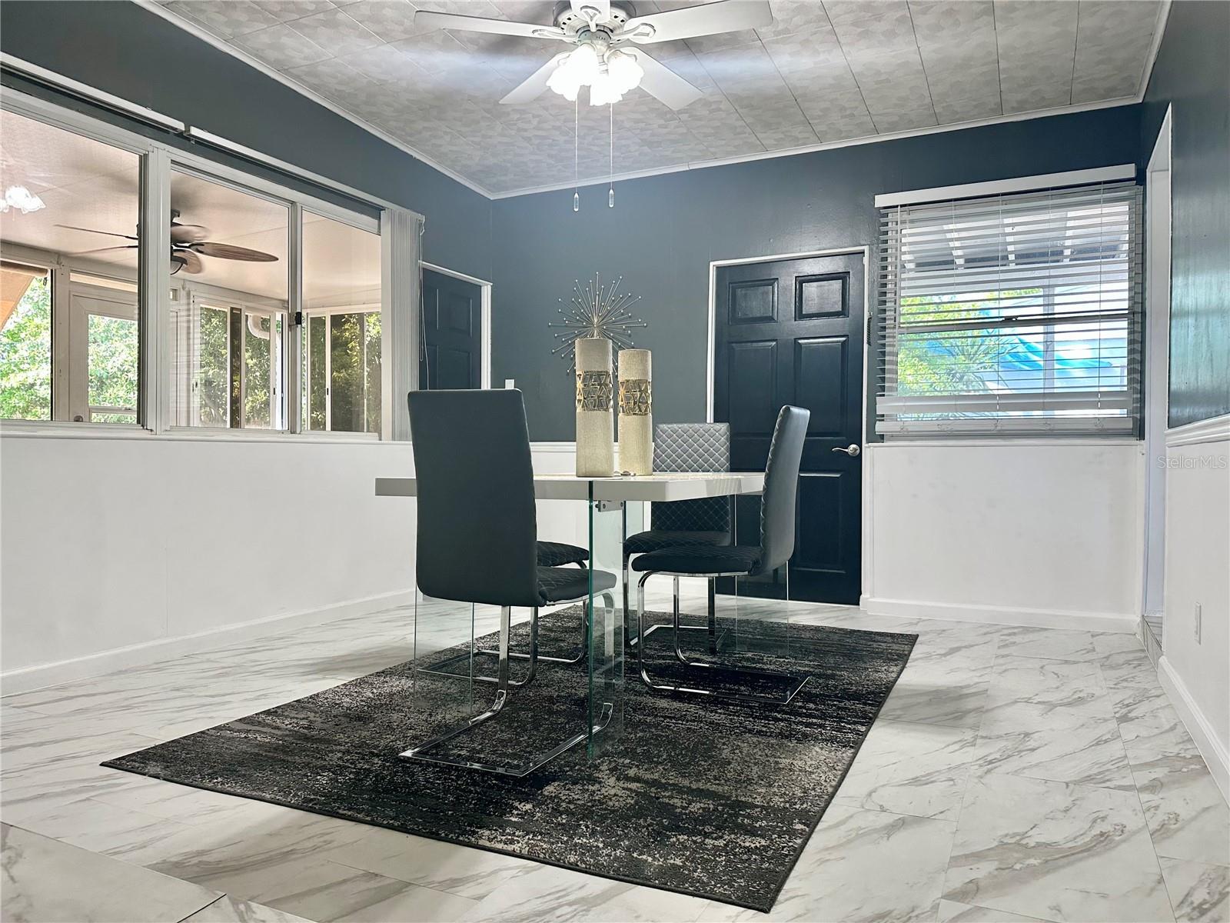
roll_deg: -0.2
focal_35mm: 24
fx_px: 853
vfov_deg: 56.8
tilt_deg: -1.0
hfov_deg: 71.6
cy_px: 462
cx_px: 615
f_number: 1.78
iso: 160
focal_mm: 6.86
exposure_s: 1/120
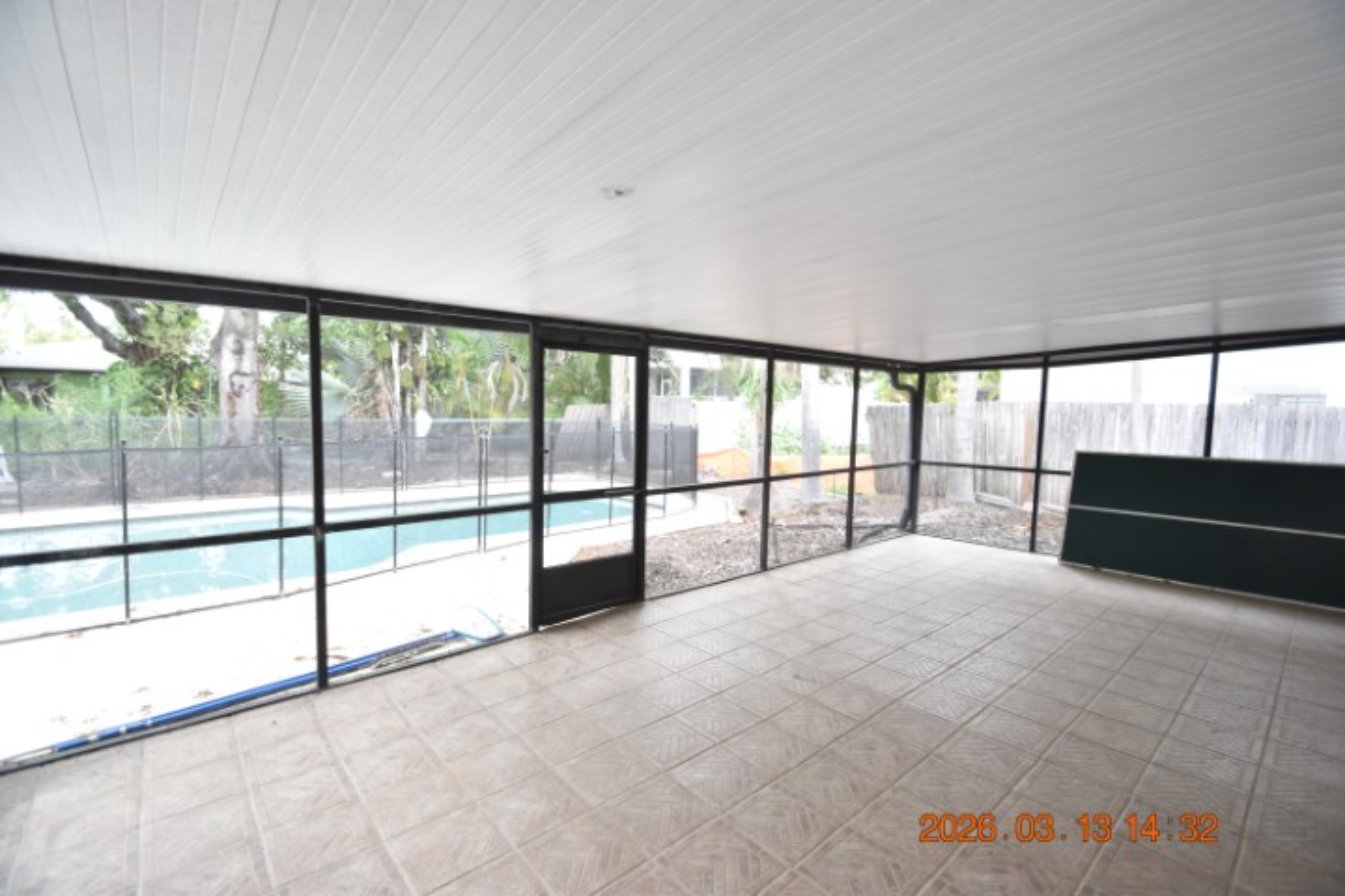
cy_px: 448
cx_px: 672
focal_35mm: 15
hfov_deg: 100.4
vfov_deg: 77.3
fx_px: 560
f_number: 3.5
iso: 800
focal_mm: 10
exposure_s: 1/180
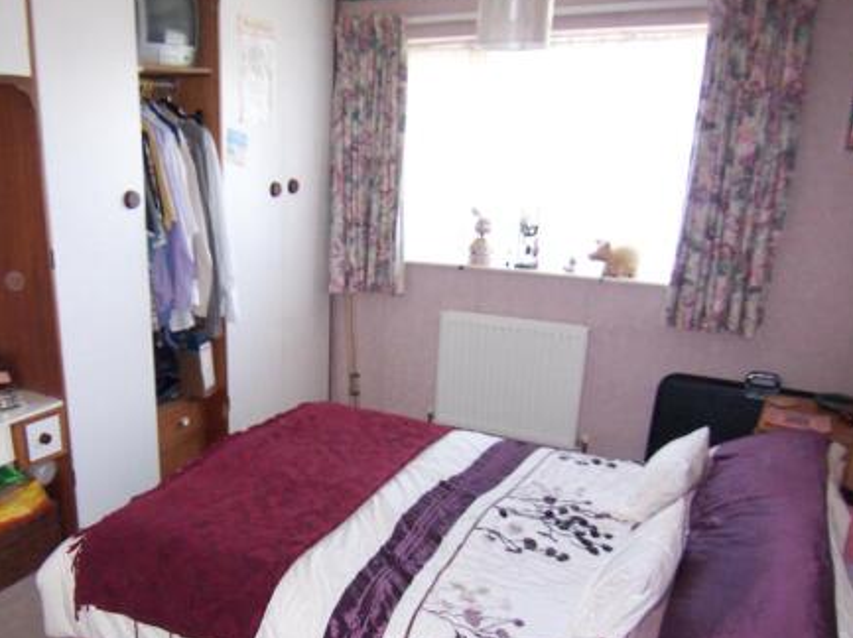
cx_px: 320
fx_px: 763
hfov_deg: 57.7
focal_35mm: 31
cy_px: 416
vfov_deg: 44.8
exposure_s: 1/30
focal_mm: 3.8
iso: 200
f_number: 2.8
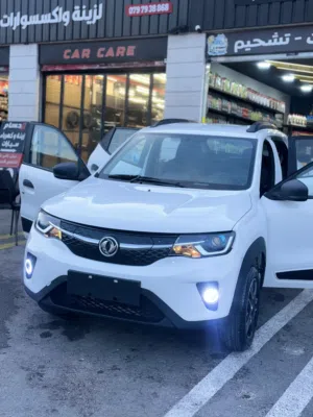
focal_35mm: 48
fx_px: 579
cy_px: 208
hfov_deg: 30.3
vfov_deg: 39.7
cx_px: 156
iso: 50
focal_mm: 6.86
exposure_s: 1/100
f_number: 1.78
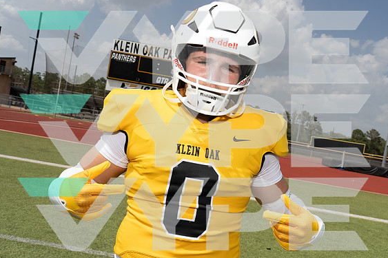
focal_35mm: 33
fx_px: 356
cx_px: 195
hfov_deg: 57.2
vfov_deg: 39.9
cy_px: 131
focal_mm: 32
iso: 160
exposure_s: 1/250
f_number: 11
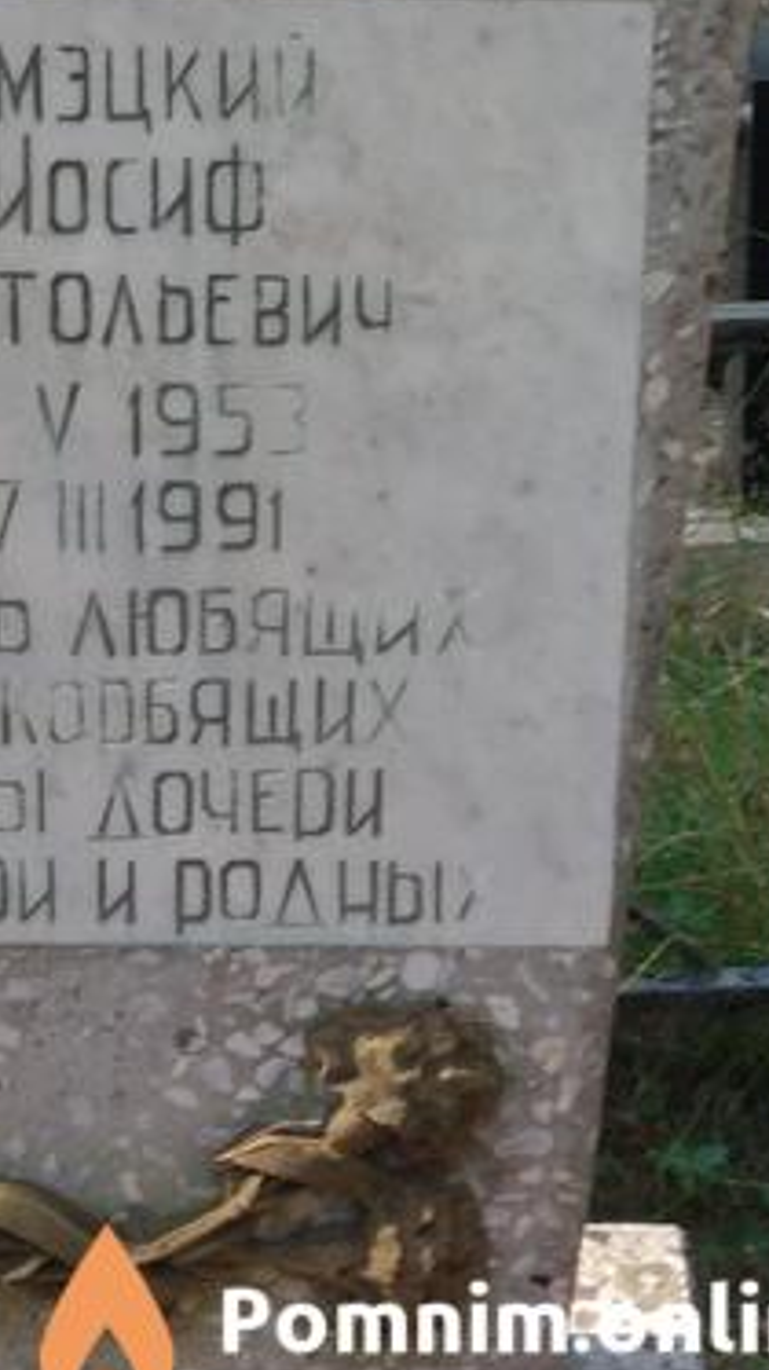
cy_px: 348
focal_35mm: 91
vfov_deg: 23.2
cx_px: 59
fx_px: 3303
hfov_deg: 13.2
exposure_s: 1/60
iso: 200
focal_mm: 5.99
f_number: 2.6
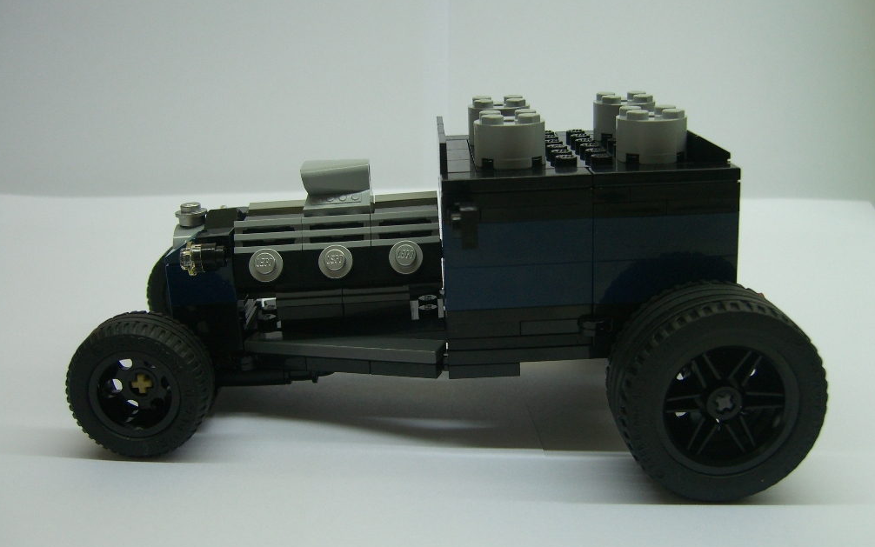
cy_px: 288
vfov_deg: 31.3
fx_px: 978
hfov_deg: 48.2
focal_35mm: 41
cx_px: 438
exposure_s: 1/125
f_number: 2.8
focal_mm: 7.9
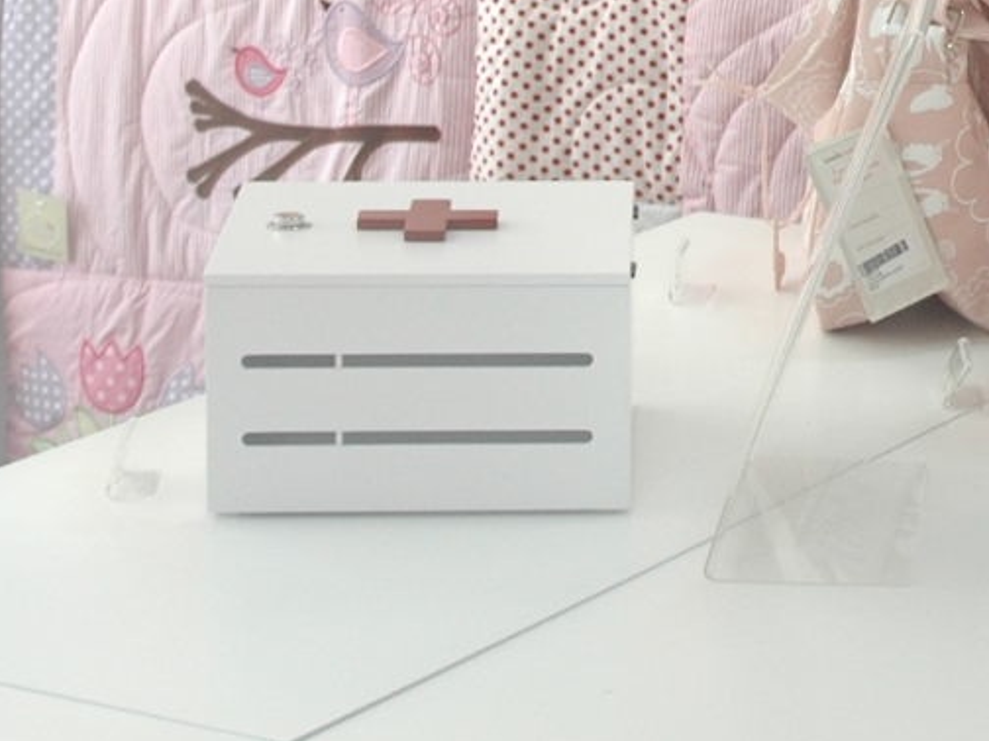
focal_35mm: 141
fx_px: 4028
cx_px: 1146
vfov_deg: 10.2
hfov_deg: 13.6
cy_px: -300
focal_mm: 22
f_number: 4.5
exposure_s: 1/100
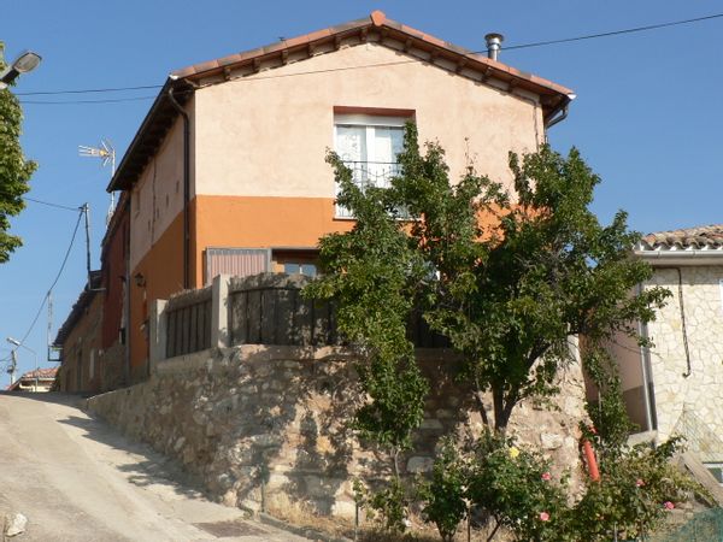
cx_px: 362
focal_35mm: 54
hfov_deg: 35.5
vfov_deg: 27.0
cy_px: 271
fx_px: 1128
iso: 100
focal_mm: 9.1
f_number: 5.6
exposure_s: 1/500
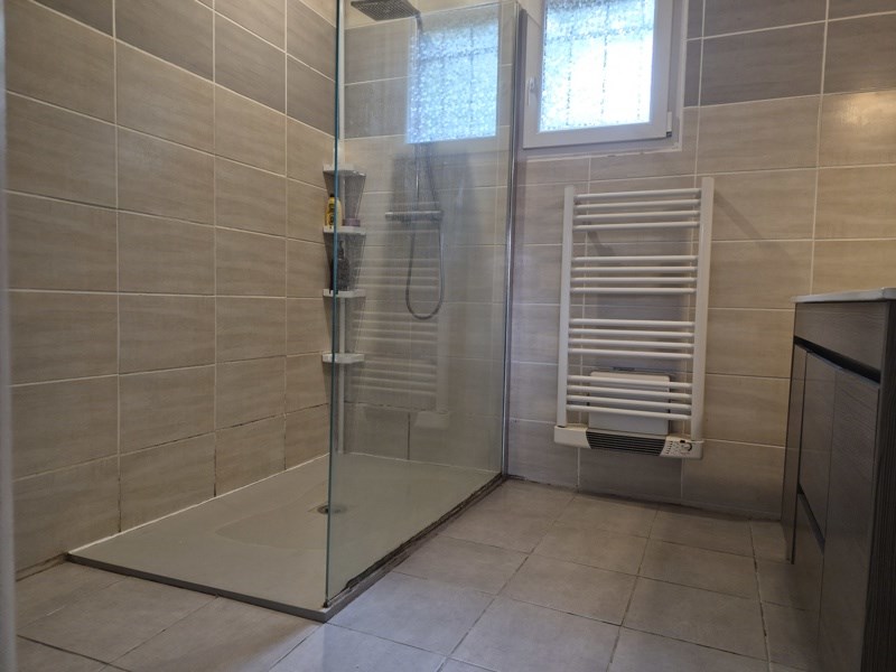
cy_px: 336
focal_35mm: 23
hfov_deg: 73.9
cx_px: 448
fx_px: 595
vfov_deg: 58.9
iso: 400
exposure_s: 1/100
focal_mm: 5.4
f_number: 1.8
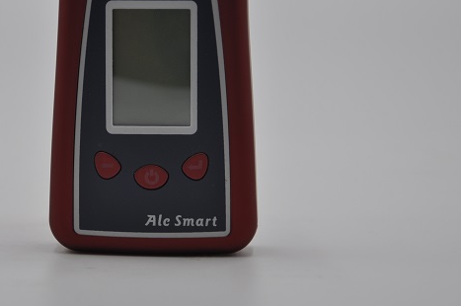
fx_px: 2619
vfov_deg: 6.7
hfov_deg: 10.0
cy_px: 81
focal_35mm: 205
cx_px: 144
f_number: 5.6
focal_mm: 85
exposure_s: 1/125
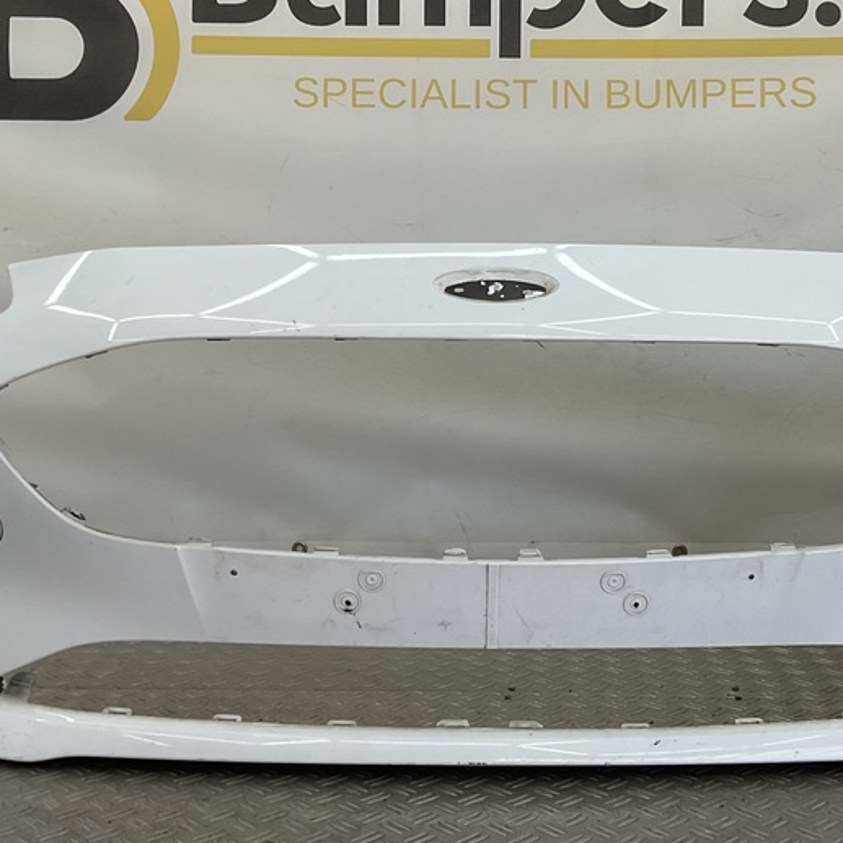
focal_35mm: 50
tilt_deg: -7.8
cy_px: 398
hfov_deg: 34.0
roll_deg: -1.8
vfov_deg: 34.0
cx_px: 481
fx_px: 1378
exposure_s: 1/274
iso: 16
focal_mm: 3
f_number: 1.8
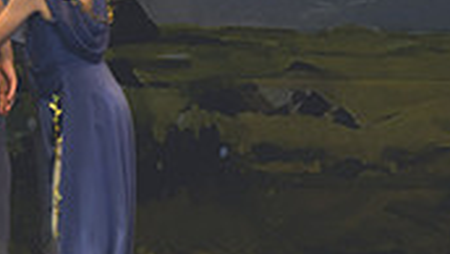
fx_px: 12632
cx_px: -277
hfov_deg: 2.0
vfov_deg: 1.2
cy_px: -55
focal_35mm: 1058
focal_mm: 200
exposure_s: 1/500
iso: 900
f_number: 2.8
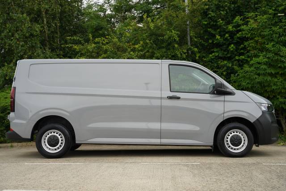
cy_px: 96
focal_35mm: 53
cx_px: 143
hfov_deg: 37.5
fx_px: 422
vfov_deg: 25.4
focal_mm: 53.1
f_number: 4
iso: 200
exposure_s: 1/160
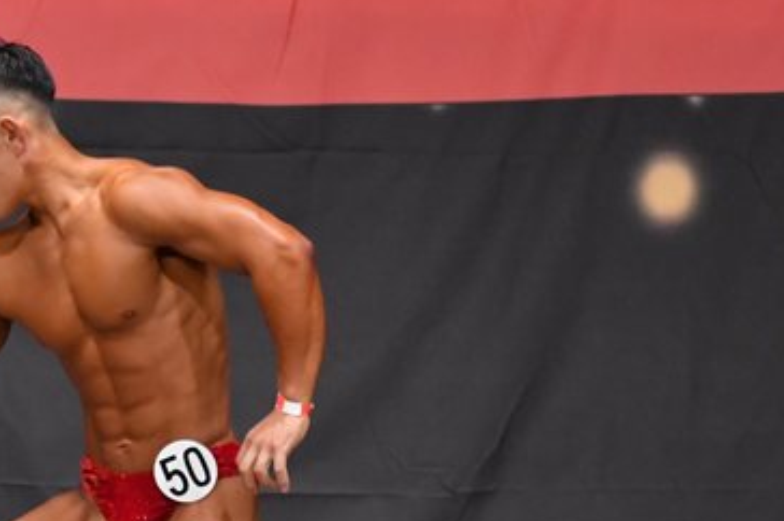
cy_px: 504
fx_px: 11118
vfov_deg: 2.7
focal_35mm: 511
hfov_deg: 4.0
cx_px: 87
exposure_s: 1/400
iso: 6400
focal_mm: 160
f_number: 5.6
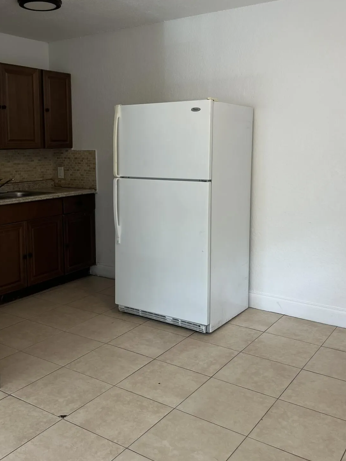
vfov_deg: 51.2
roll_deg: +0.1
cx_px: 150
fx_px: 480
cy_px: 198
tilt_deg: -6.0
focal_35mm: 36
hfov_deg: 39.6
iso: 50
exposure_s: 1/120
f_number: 1.5
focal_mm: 5.7
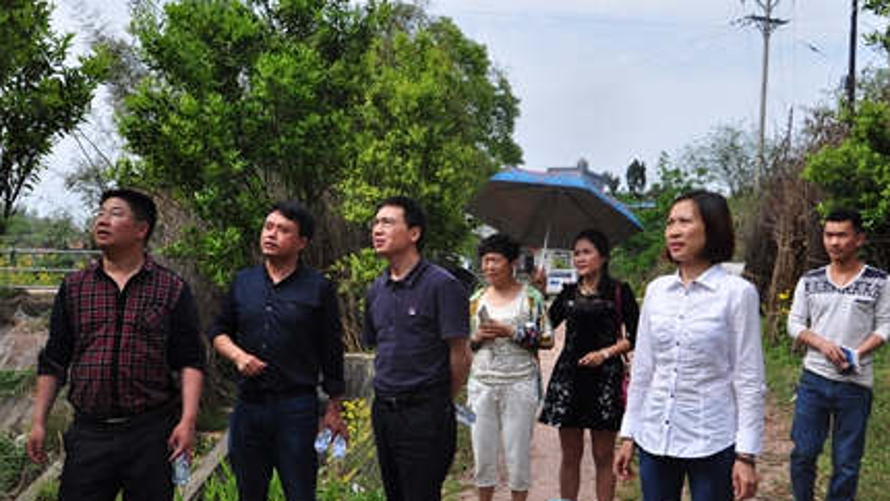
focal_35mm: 46
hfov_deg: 44.9
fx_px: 1076
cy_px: 311
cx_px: 399
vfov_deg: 26.1
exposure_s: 1/250
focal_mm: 25
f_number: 8
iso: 200
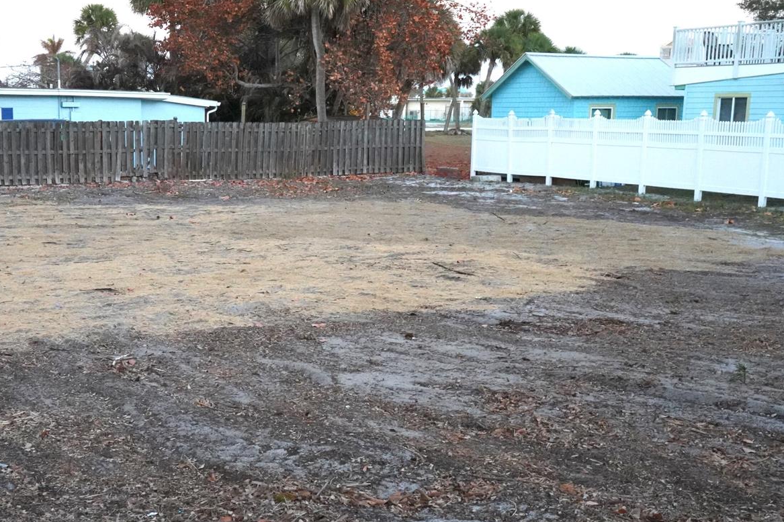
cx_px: 253
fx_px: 1045
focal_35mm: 48
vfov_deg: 28.1
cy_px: 259
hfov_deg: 40.6
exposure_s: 1/40
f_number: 22
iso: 10000
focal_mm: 35
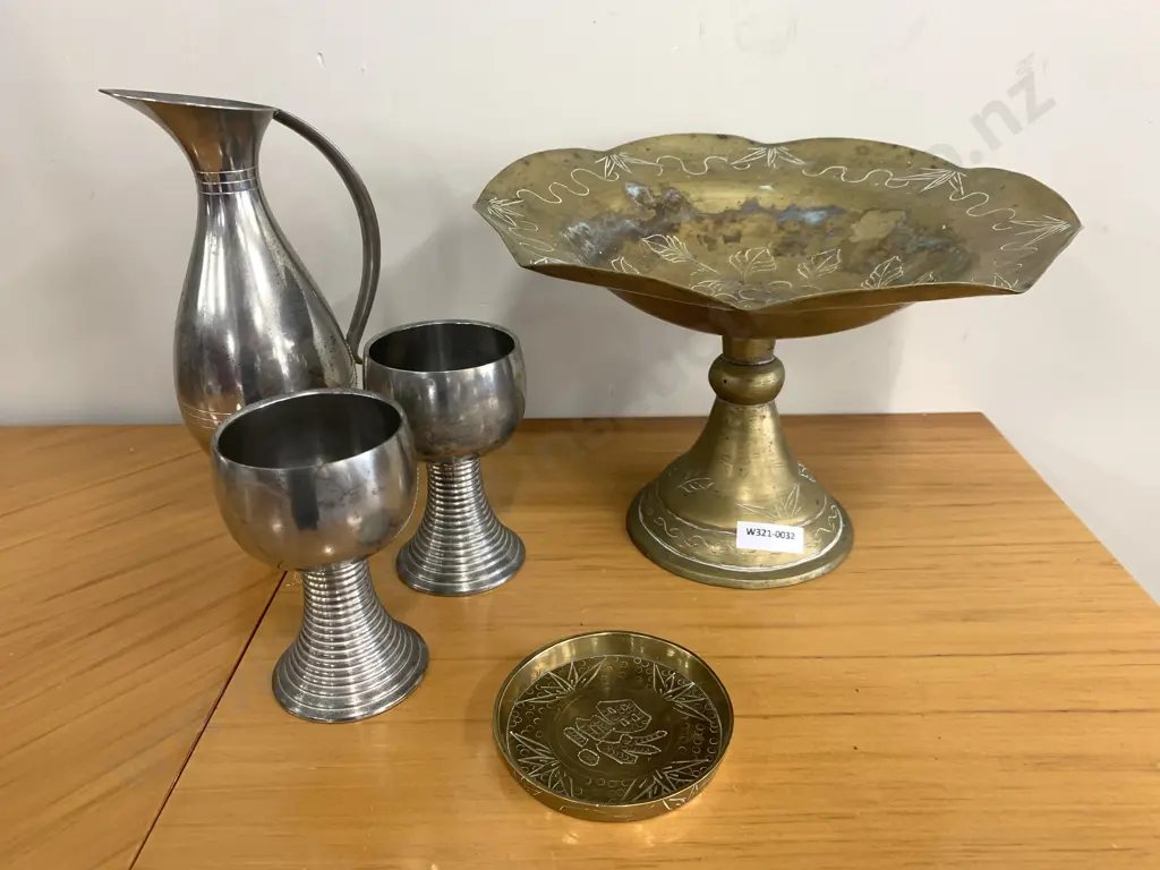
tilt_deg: -27.6
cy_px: 435
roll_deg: +0.9
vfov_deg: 53.1
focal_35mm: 26
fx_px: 871
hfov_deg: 67.3
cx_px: 580
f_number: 1.8
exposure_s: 1/50
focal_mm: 4.25
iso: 80
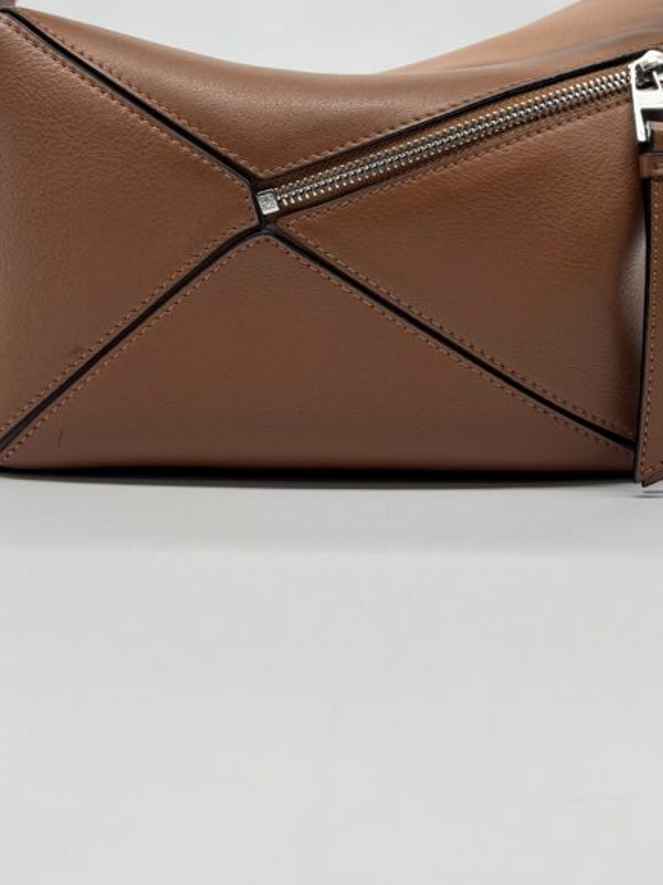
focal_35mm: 46
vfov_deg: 40.2
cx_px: 357
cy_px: 235
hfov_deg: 31.5
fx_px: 1175
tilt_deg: -5.8
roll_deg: -0.5
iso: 32
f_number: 1.5
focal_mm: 5.7
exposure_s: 1/130
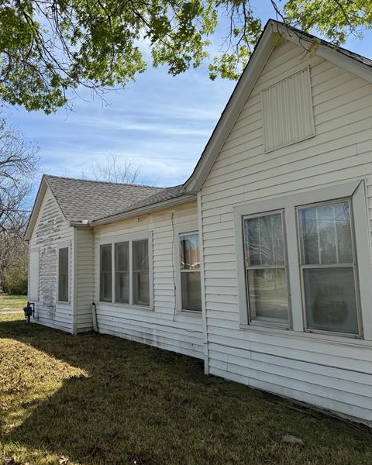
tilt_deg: +6.3
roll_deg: +0.3
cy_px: 224
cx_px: 157
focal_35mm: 30
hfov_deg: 48.3
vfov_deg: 58.8
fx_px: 413
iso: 80
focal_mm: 6.76
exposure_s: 1/4049
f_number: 1.78
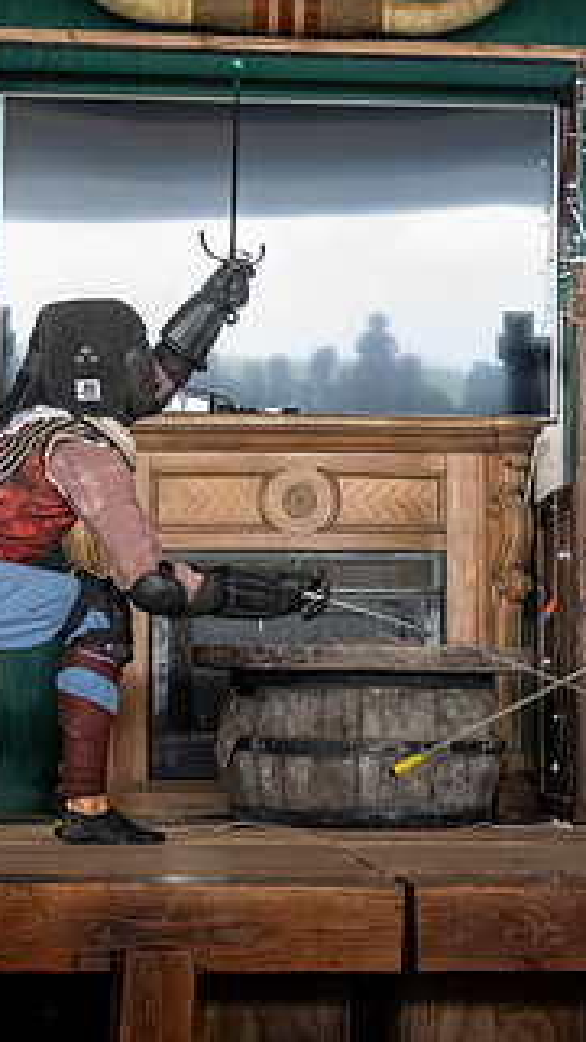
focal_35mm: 99
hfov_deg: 12.2
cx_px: 377
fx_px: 2736
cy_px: 454
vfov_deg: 21.6
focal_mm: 38
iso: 8000
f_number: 5.6
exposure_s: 1/320
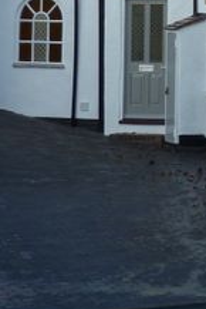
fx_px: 1680
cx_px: 367
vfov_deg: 10.3
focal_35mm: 196
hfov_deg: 6.9
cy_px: -103
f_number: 3.5
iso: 80
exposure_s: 1/200
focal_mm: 8.6
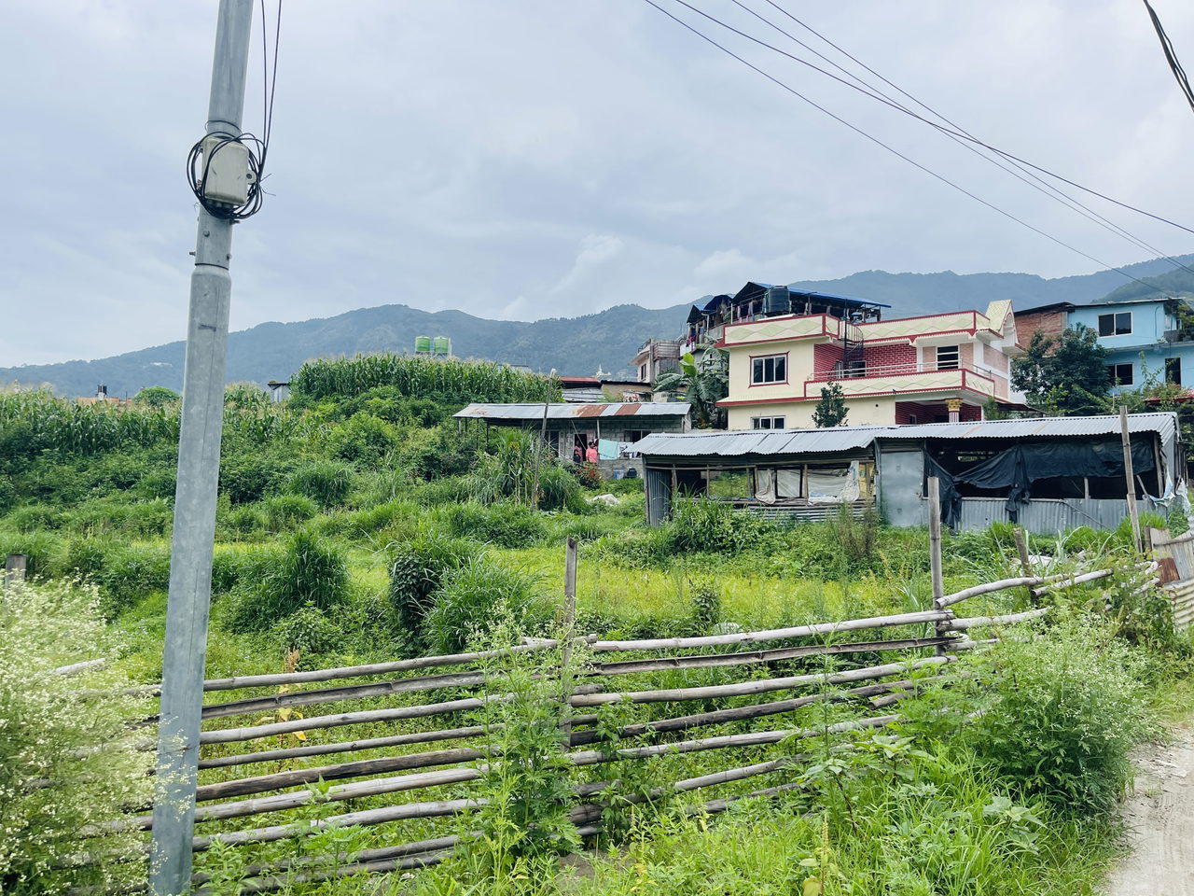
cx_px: 597
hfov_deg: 69.4
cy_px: 448
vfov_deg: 54.9
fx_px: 862
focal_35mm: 25
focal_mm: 5.1
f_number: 1.6
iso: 32
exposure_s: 1/3086
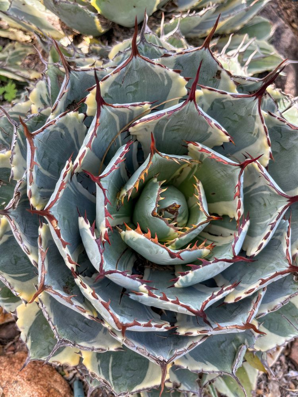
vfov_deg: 67.3
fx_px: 298
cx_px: 149
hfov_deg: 53.1
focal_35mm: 26
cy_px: 198
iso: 50
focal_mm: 5.1
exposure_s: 1/279
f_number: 1.6
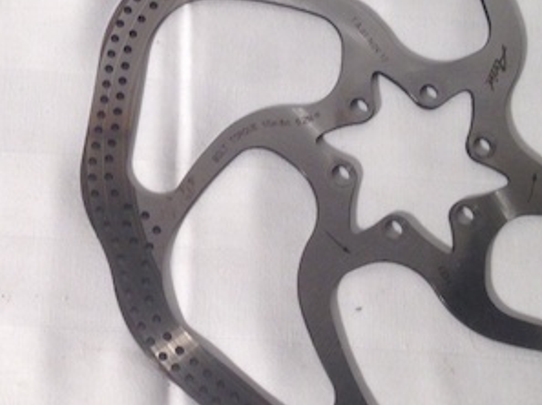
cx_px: 44
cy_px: 166
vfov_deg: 16.6
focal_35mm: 89
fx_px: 1392
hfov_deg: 21.5
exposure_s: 1/120
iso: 80
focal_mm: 4.12
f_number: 2.4
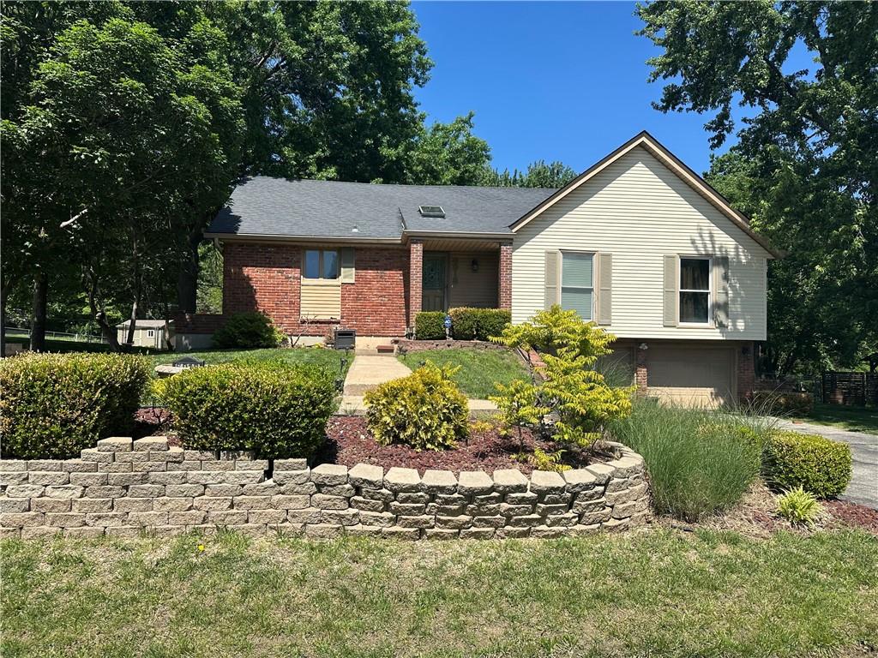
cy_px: 329
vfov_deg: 56.8
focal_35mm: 24
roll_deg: -0.7
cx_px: 439
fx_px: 609
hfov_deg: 71.6
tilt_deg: +1.2
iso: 80
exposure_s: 1/3861
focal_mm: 6.86
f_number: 1.78
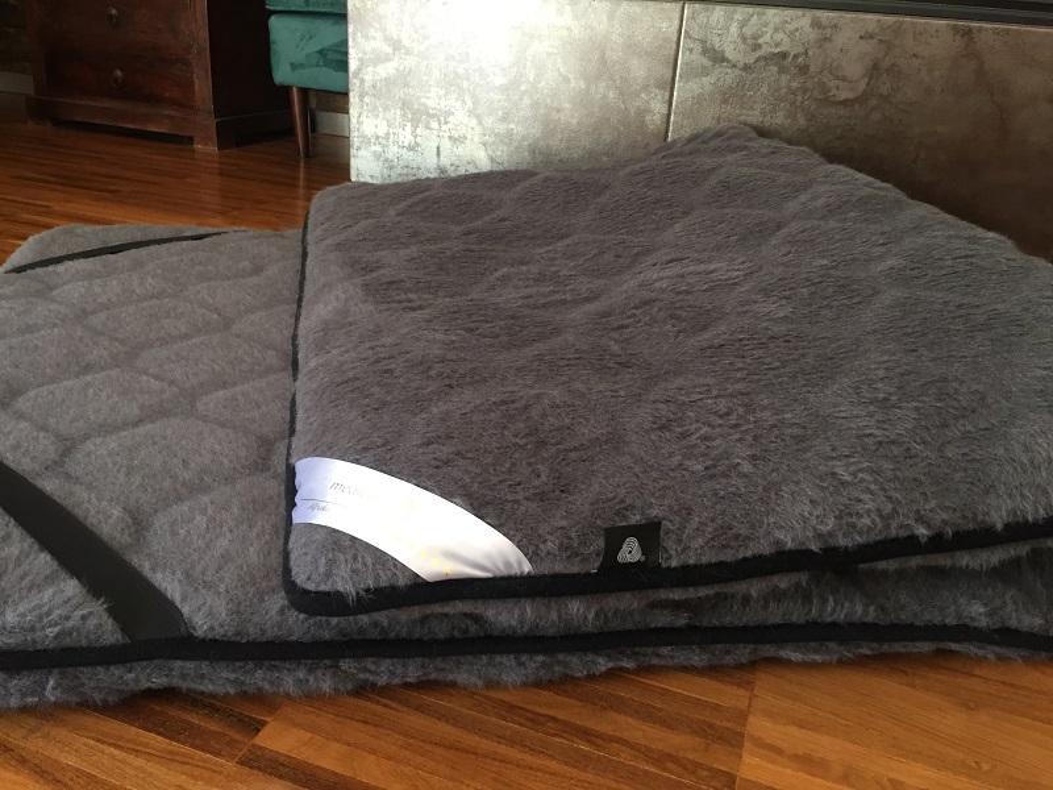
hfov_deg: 61.7
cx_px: 526
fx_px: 882
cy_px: 395
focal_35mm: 29
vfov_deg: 48.2
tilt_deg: -23.7
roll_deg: -5.3
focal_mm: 4.15
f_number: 2.2
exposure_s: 1/33
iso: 125
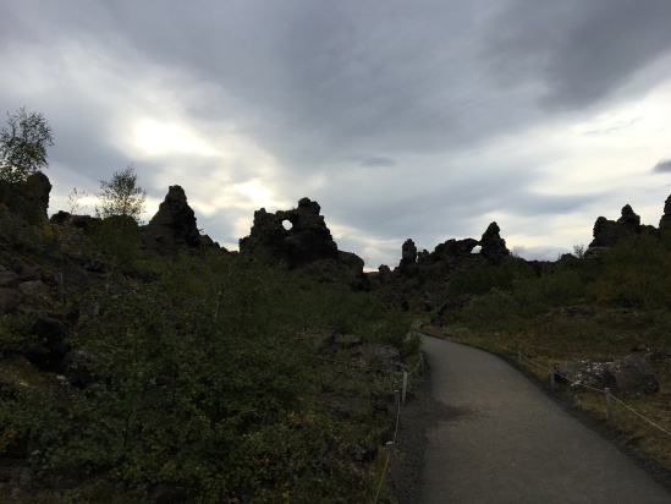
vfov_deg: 48.2
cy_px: 252
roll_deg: -2.0
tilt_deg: +4.1
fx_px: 562
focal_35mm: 29
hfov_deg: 61.6
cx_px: 336
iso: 25
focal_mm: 4.15
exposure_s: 1/1241
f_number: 2.2
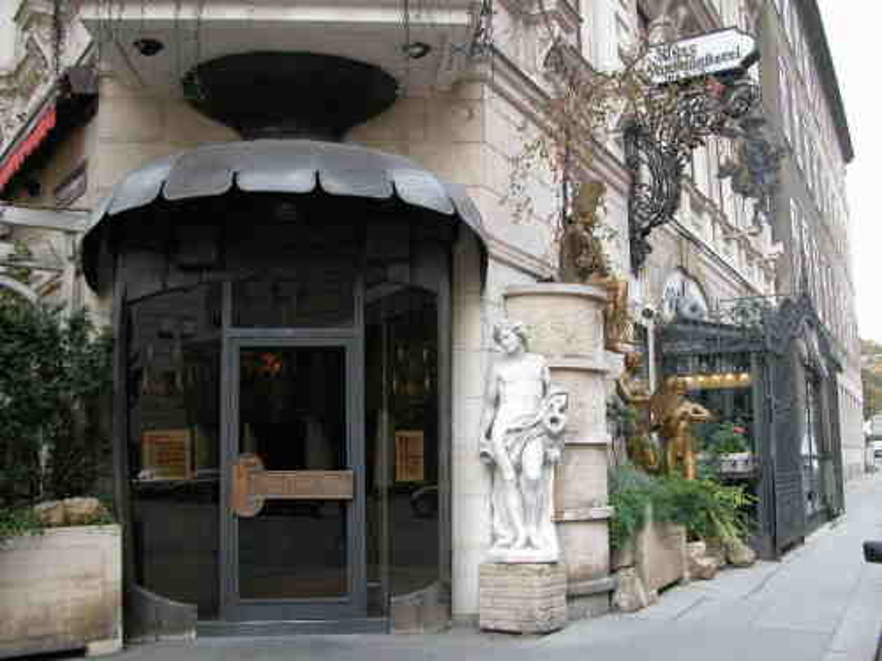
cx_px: 441
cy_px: 330
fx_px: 866
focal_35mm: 34
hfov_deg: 54.0
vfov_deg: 41.8
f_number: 2.8
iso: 100
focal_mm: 8.9
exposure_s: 1/39.3
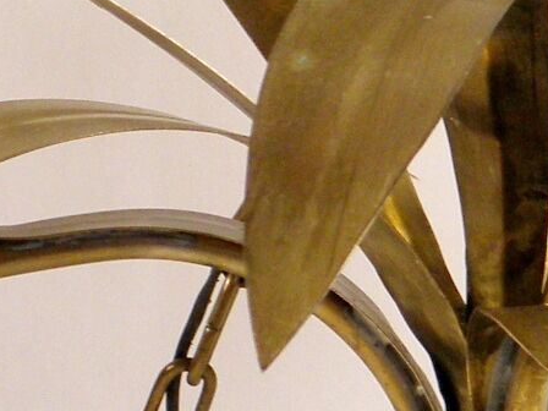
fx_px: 5335
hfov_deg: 5.9
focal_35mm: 337
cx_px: 521
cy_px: 117
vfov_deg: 4.4
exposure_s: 1/50
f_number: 4.1
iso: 100
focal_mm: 10.6
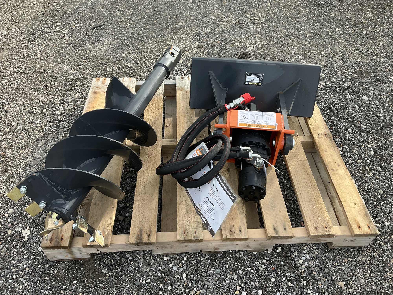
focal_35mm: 29
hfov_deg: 61.7
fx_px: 329
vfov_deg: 48.2
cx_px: 196
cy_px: 148
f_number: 1.8
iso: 25
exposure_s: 1/259
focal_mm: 3
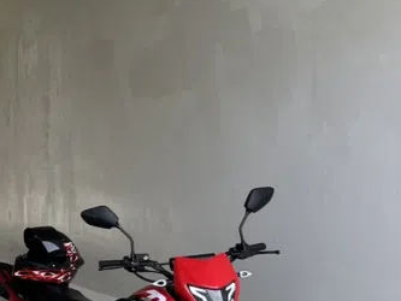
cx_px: 18
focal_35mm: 50
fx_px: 579
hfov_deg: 35.2
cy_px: 165
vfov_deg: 29.1
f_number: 1.5
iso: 50
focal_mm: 5.7
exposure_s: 1/327
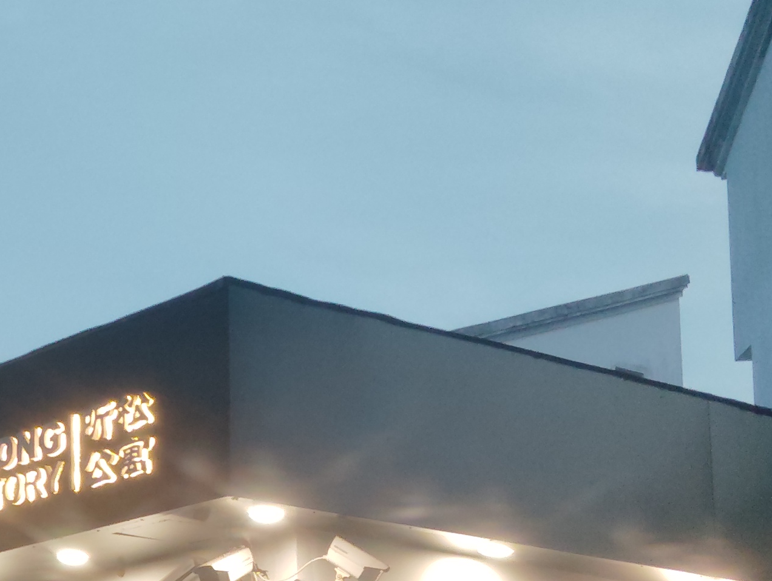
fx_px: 2077
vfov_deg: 15.5
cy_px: 653
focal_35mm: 93
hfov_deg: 19.8
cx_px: -159
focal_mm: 4.25
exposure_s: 1/33.3
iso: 163
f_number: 1.8
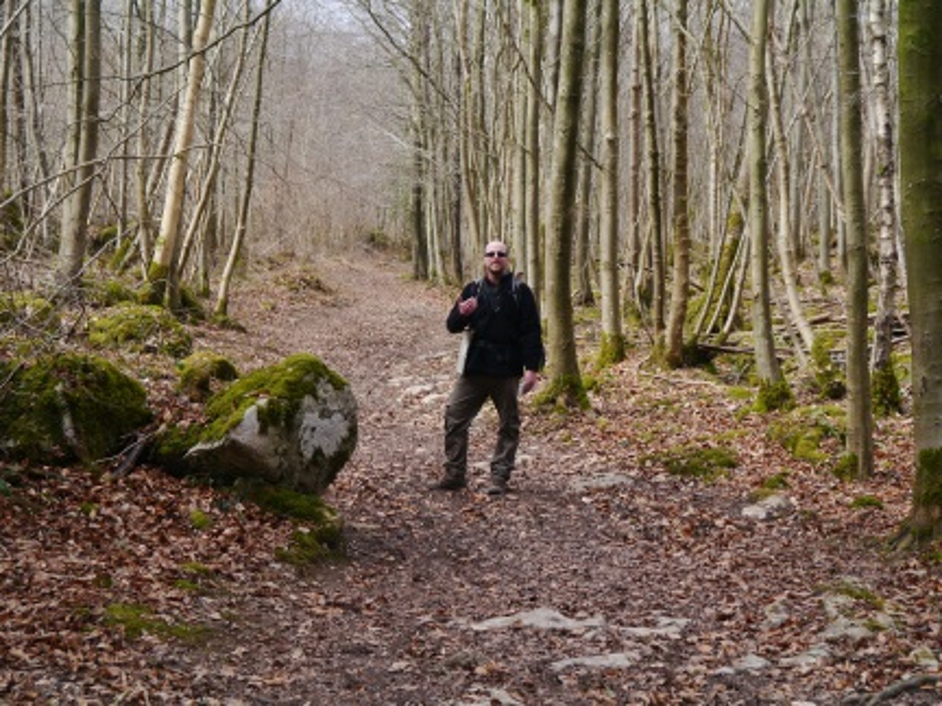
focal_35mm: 62
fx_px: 1687
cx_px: 471
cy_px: 353
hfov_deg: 31.2
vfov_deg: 23.7
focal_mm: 31
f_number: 6.3
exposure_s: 1/125
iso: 160
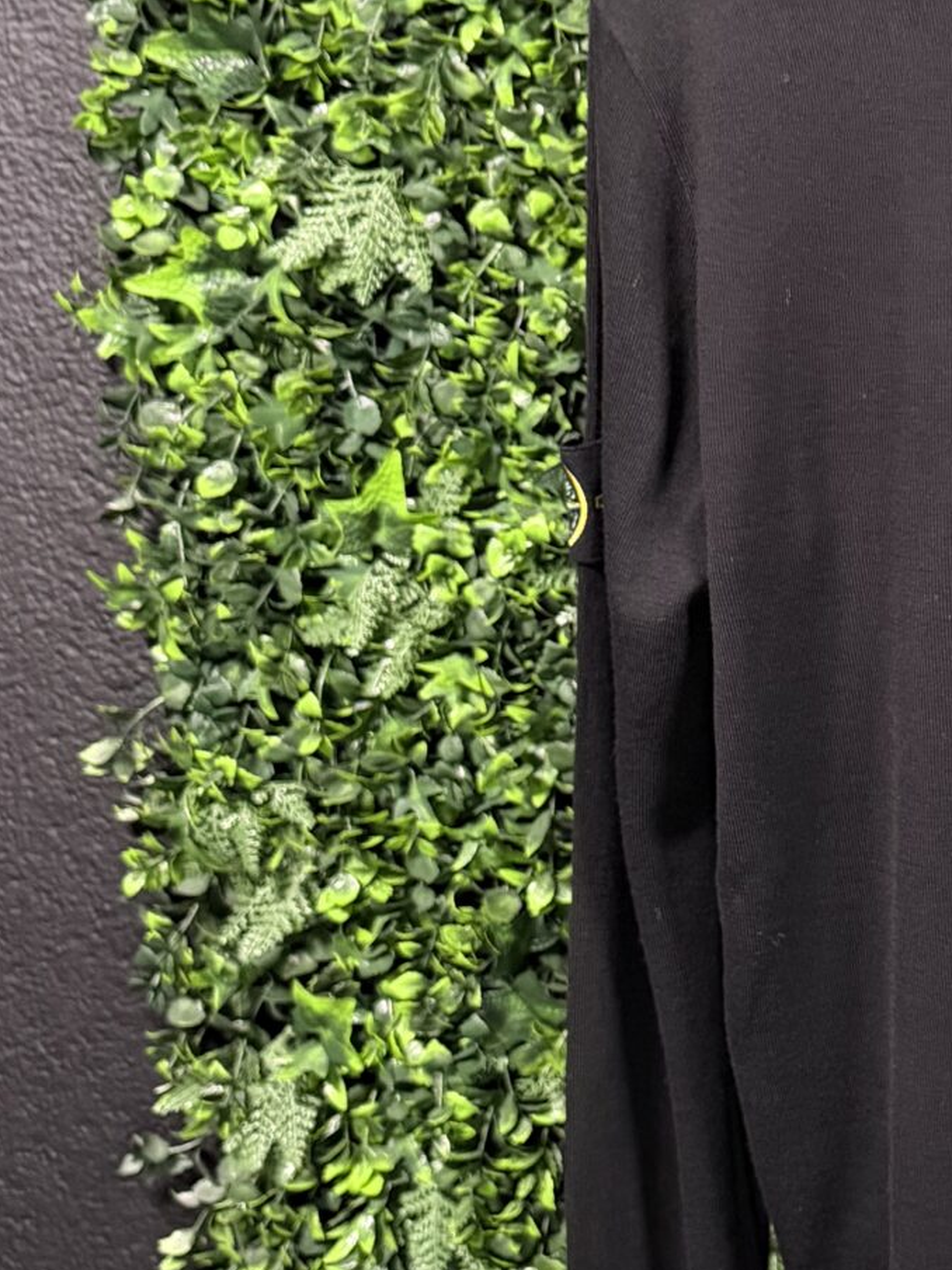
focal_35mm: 68
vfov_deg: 28.4
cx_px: 1160
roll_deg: +1.1
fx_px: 2493
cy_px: 469
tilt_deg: -6.5
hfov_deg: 20.2
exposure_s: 1/40
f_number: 1.78
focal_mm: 6.76
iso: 1000
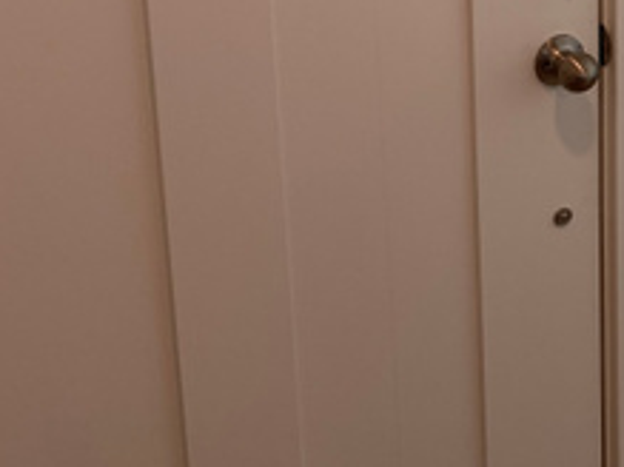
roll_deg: -2.5
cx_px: 906
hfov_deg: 21.9
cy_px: -142
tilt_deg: -14.5
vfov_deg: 18.1
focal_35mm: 76
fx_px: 1369
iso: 32
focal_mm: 4.25
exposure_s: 1/120
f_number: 1.8
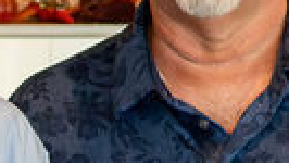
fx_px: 6617
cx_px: -674
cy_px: 358
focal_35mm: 863
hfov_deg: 2.5
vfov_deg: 1.4
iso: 5600
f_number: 5
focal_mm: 85
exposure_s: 1/250
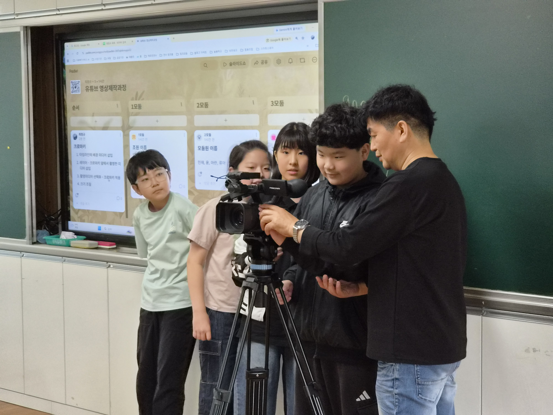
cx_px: 276
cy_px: 208
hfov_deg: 28.2
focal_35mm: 69
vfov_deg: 21.3
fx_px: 1102
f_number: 2.4
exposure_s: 1/120
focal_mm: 7
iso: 400
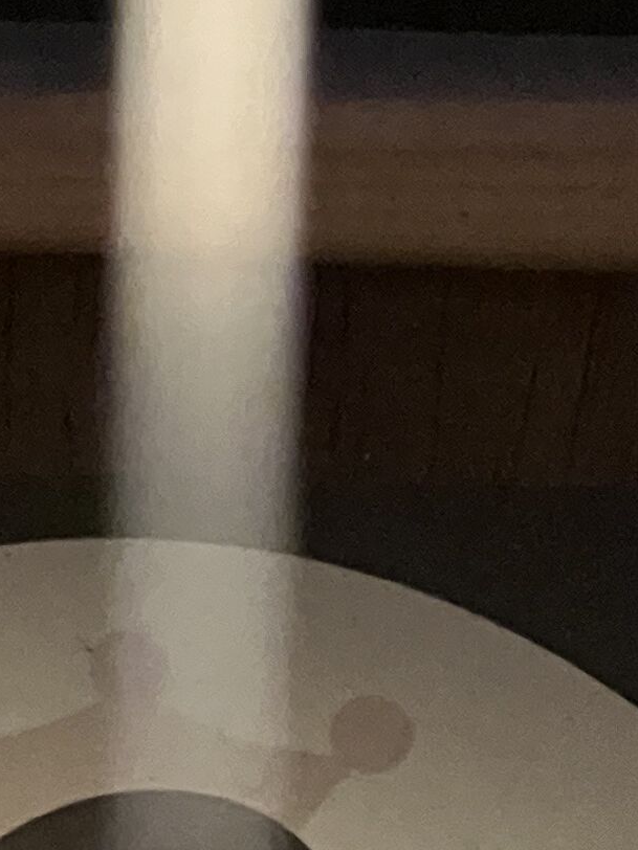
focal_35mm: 139
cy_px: 1118
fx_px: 3416
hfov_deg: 10.7
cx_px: 404
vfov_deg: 13.6
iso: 500
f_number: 1.8
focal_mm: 3.99
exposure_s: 1/25
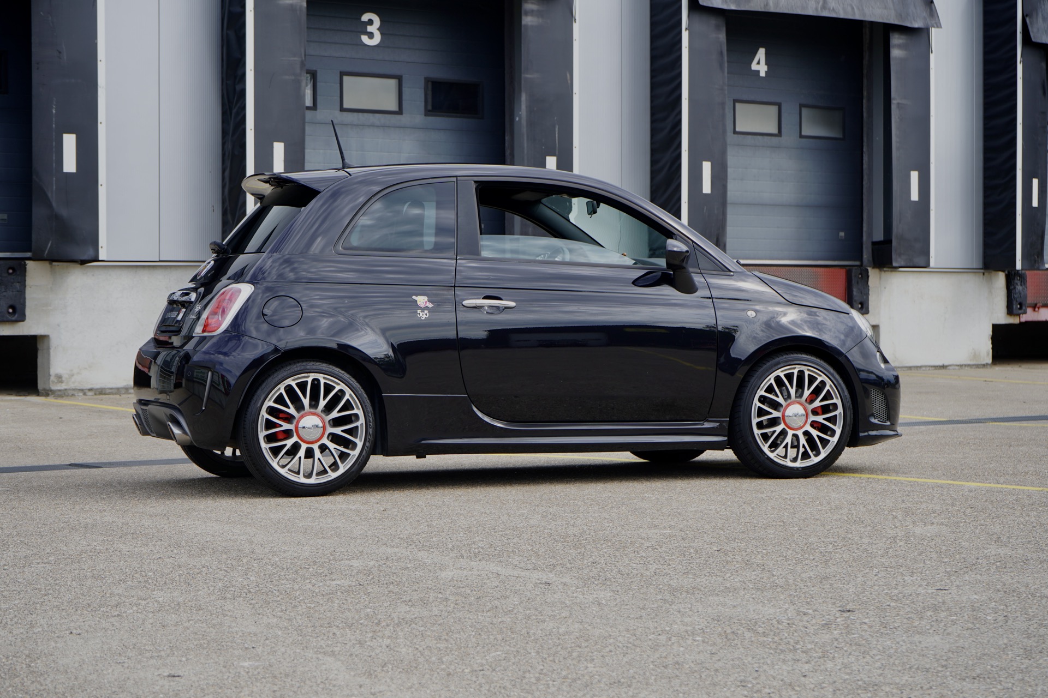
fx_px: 2038
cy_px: 349
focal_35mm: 70
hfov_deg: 28.8
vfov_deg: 19.5
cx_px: 524
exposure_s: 1/100
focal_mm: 70
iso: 100
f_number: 8
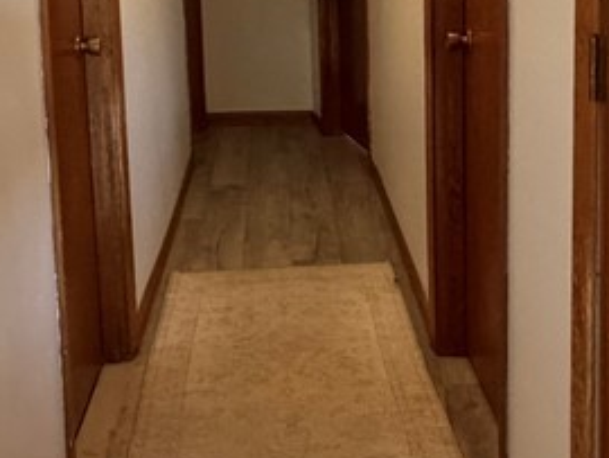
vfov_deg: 26.4
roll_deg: +1.5
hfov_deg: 36.1
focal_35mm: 53
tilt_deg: -7.1
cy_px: 20
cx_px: 323
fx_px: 933
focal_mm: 2.22
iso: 800
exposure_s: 1/60
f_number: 2.2
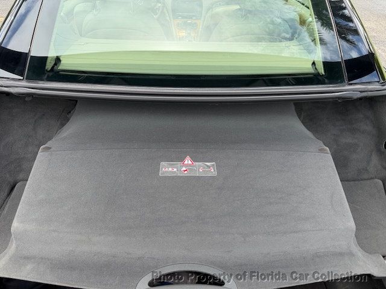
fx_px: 268
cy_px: 144
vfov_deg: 56.8
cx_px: 193
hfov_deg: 71.6
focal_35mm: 24
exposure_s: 1/979
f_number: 1.78
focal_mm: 6.76
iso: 100
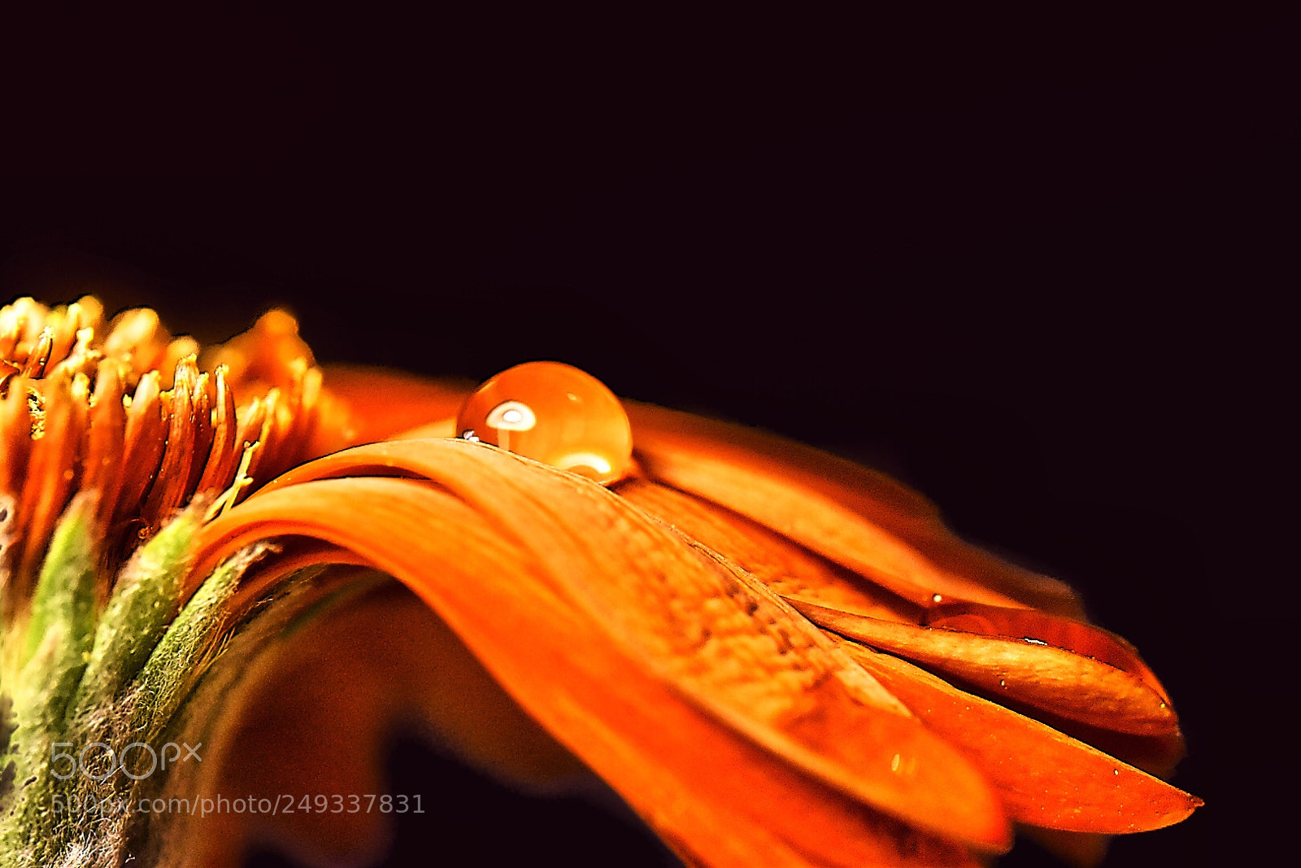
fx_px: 5692
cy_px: 434
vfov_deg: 8.7
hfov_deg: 13.0
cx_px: 650
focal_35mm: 158
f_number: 9
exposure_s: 1/80
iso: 6400
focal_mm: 105
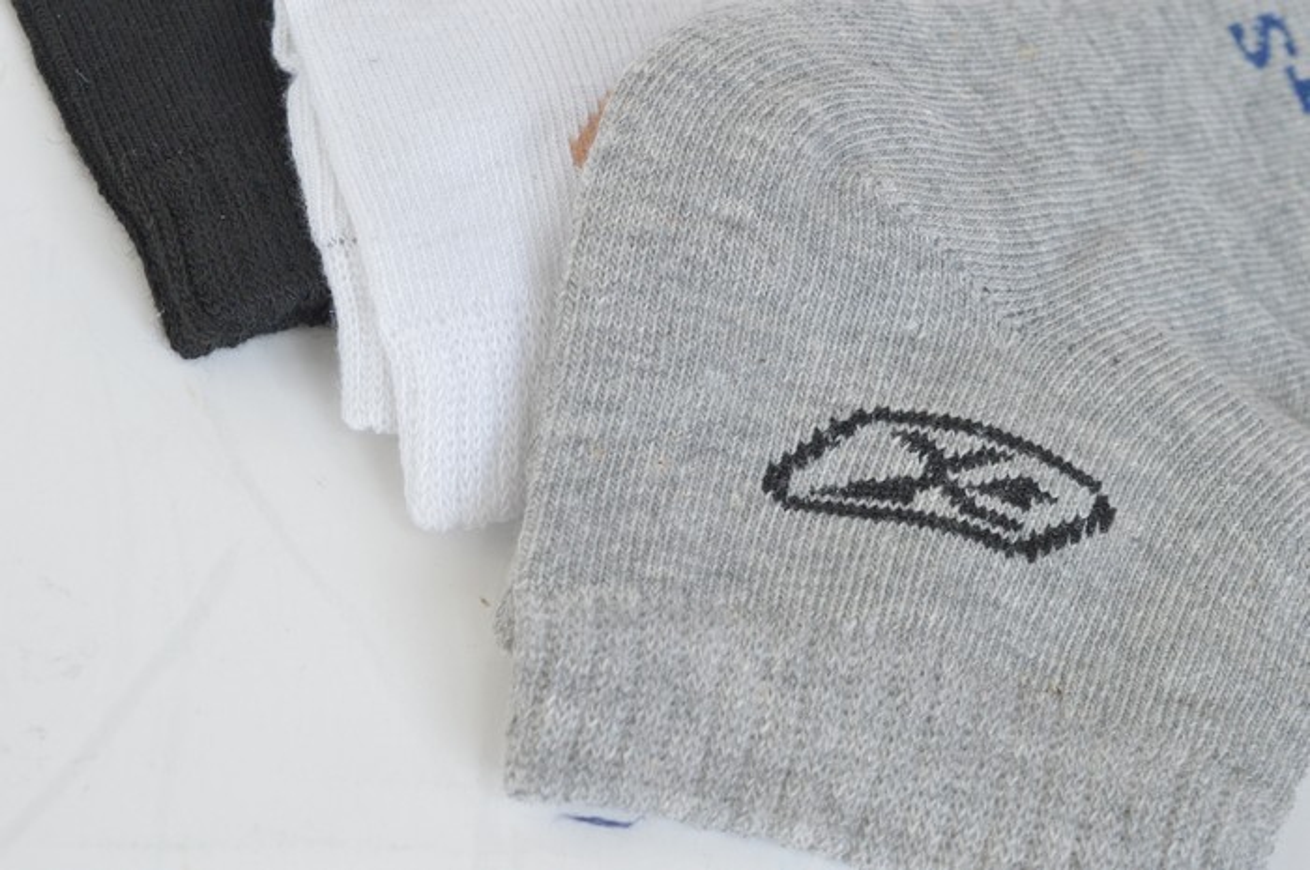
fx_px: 2835
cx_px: 655
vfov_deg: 17.5
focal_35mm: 78
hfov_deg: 26.0
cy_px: 435
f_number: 9
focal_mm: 52
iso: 1600
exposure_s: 1/100
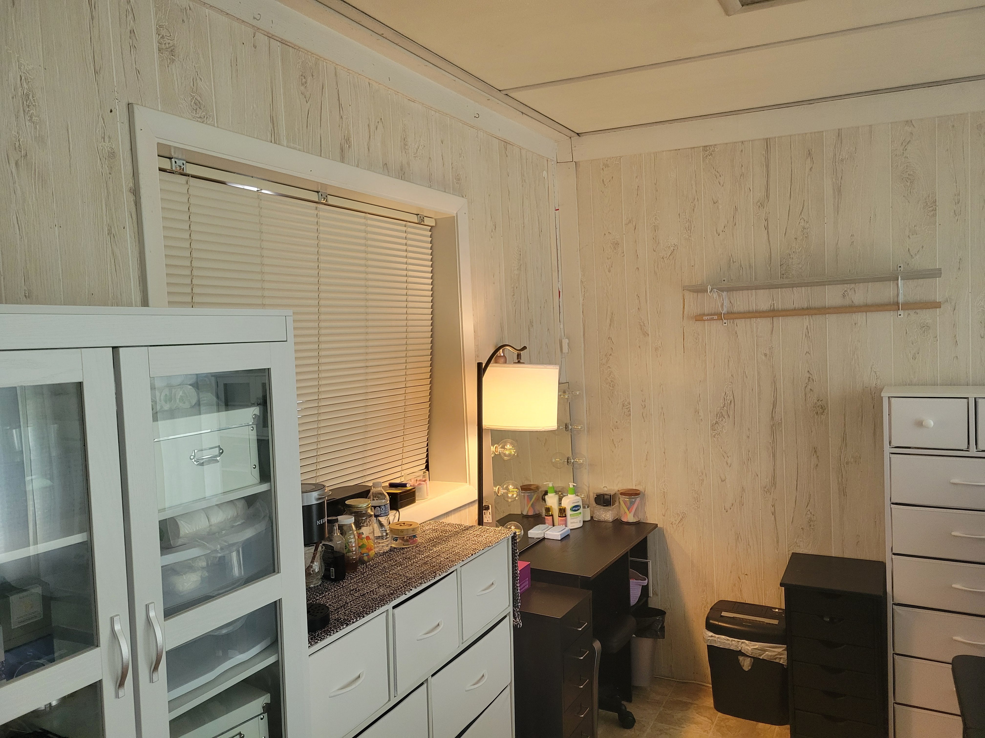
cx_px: 492
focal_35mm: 26
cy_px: 369
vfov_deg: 53.1
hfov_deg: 67.3
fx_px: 740
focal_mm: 5.4
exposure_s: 1/120
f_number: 1.8
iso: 320
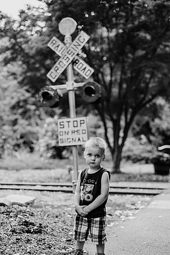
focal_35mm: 58
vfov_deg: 34.4
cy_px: 145
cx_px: 91
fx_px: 410
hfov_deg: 23.4
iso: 200
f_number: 2.2
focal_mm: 50
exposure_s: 1/800
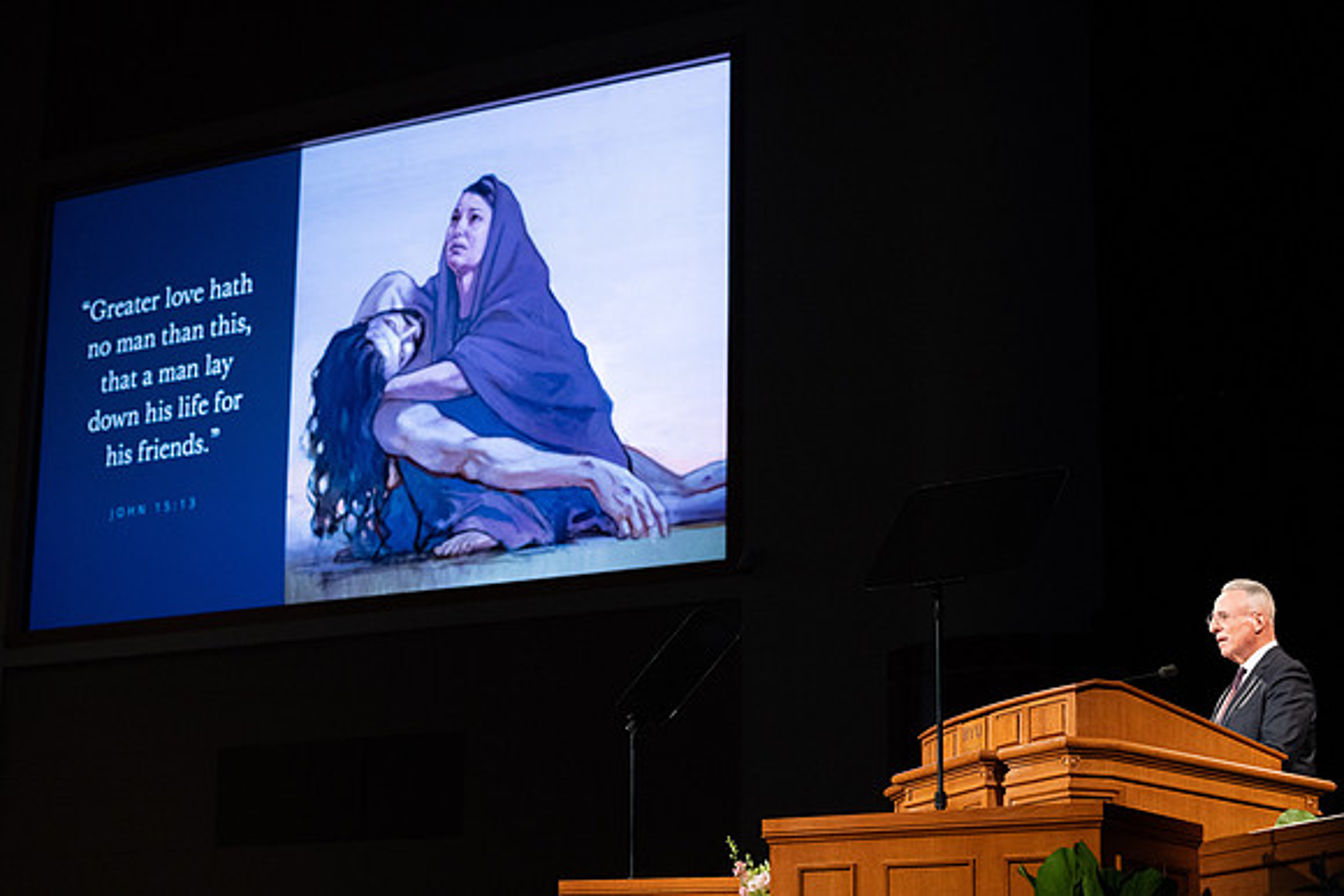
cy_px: 446
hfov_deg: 28.7
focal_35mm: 70
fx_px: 2627
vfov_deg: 19.4
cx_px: 669
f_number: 4
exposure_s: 1/200
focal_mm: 70
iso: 1600
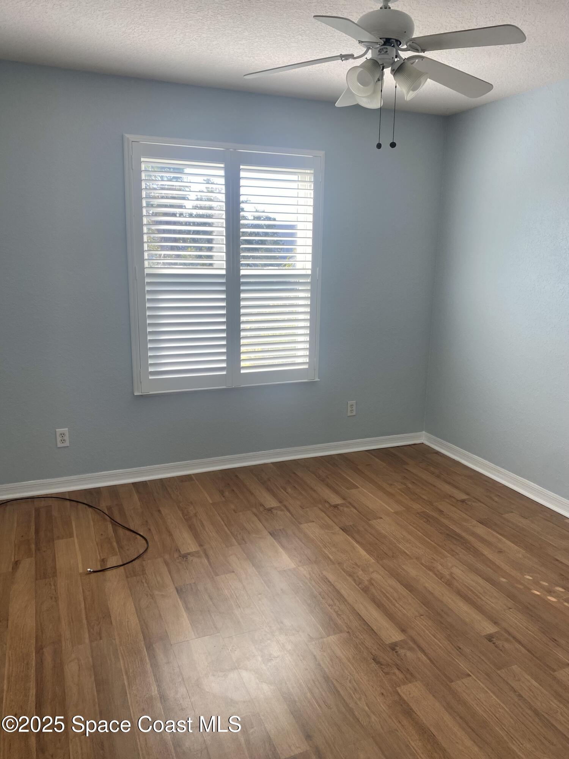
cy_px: 380
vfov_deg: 67.3
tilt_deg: -10.8
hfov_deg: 53.1
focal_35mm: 26
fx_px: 570
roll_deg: +0.7
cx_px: 284
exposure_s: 1/161
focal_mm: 4.25
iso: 32
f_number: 1.8
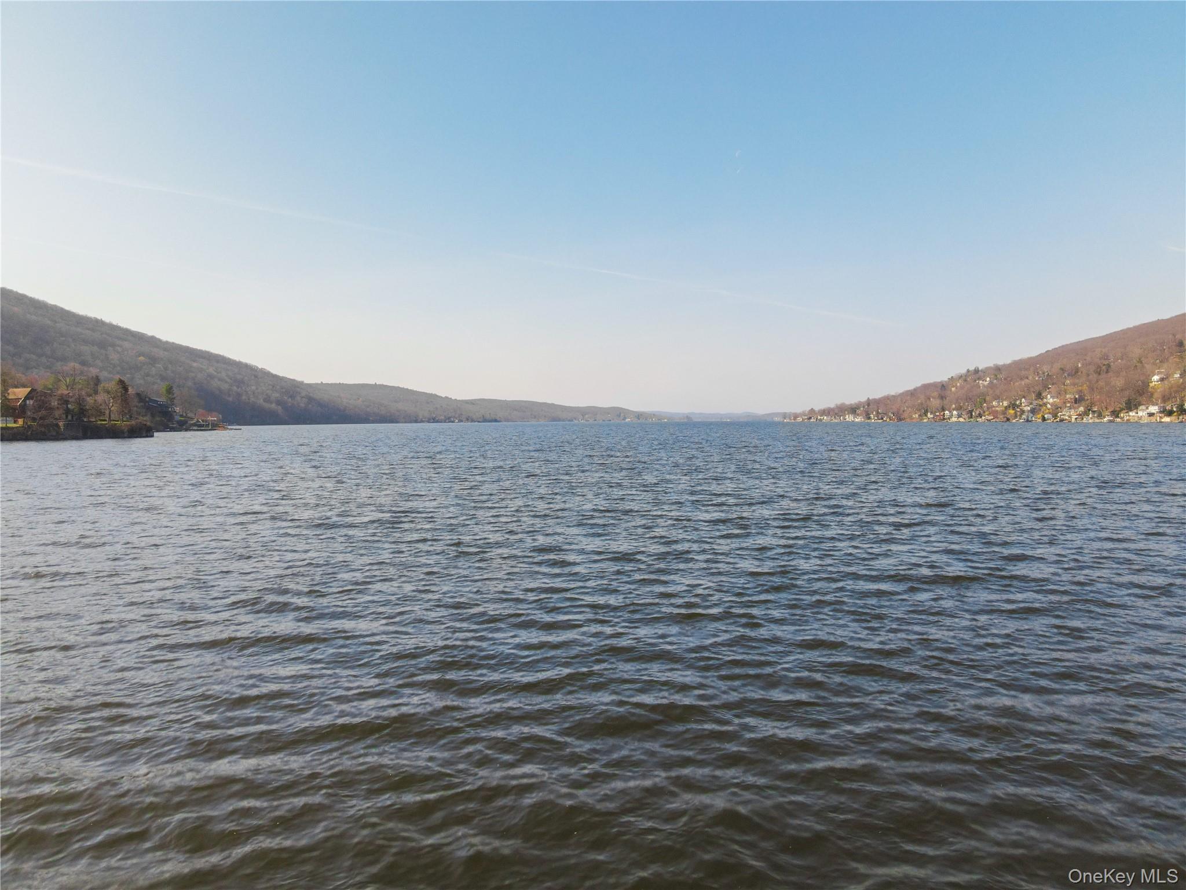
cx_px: 593
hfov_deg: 71.6
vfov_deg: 56.8
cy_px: 445
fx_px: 822
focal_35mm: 24
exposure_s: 1/15
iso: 130
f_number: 2.8
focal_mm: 4.5
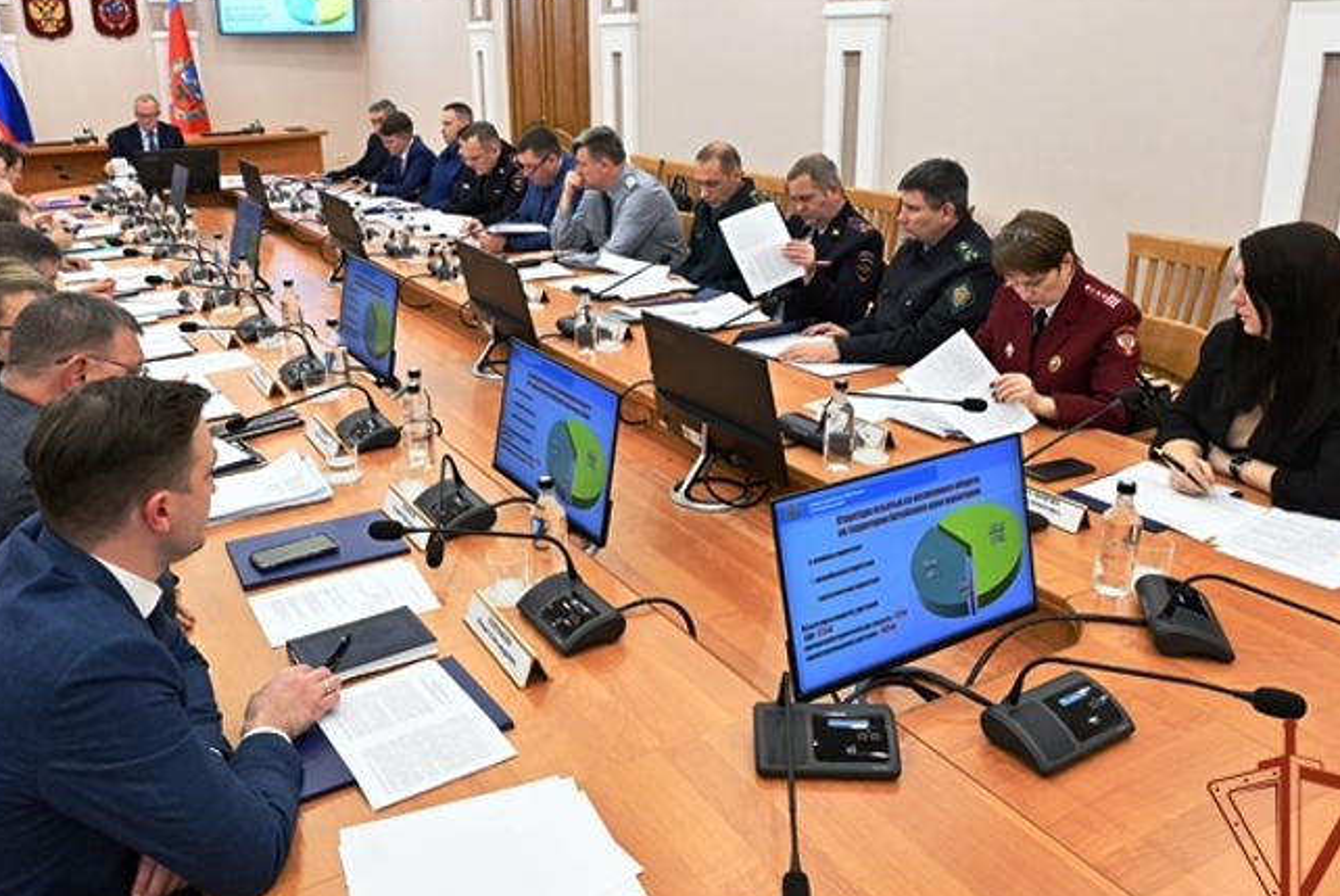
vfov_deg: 46.5
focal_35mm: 28
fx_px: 1043
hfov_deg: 65.4
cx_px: 636
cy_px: 441
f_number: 5.6
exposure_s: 1/250
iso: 4000
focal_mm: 24
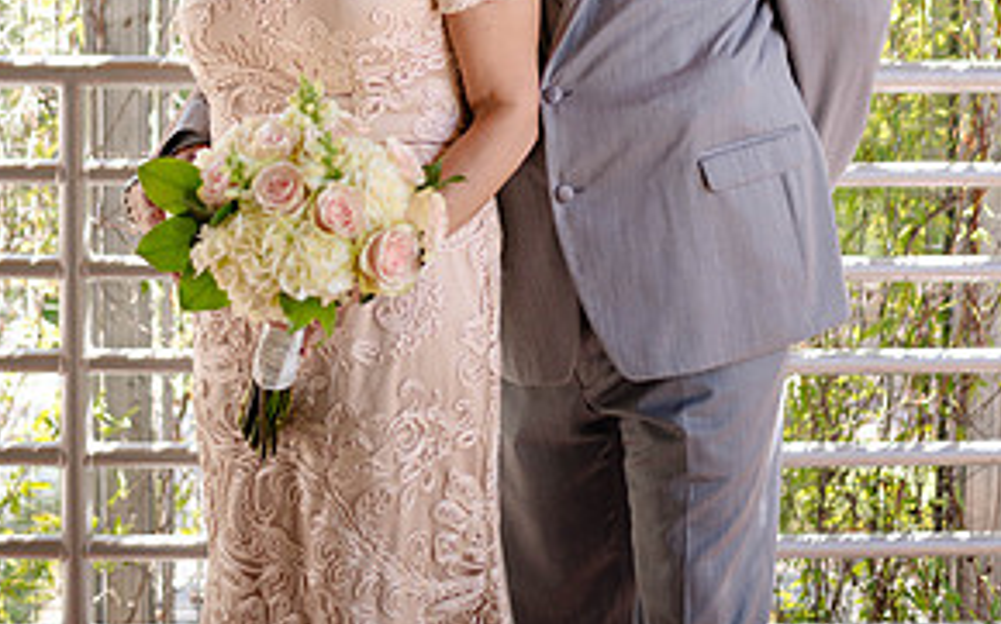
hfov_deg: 26.2
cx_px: 490
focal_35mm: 79
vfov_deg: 16.1
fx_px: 2154
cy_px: -48
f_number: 1.8
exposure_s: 1/640
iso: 200
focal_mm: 50
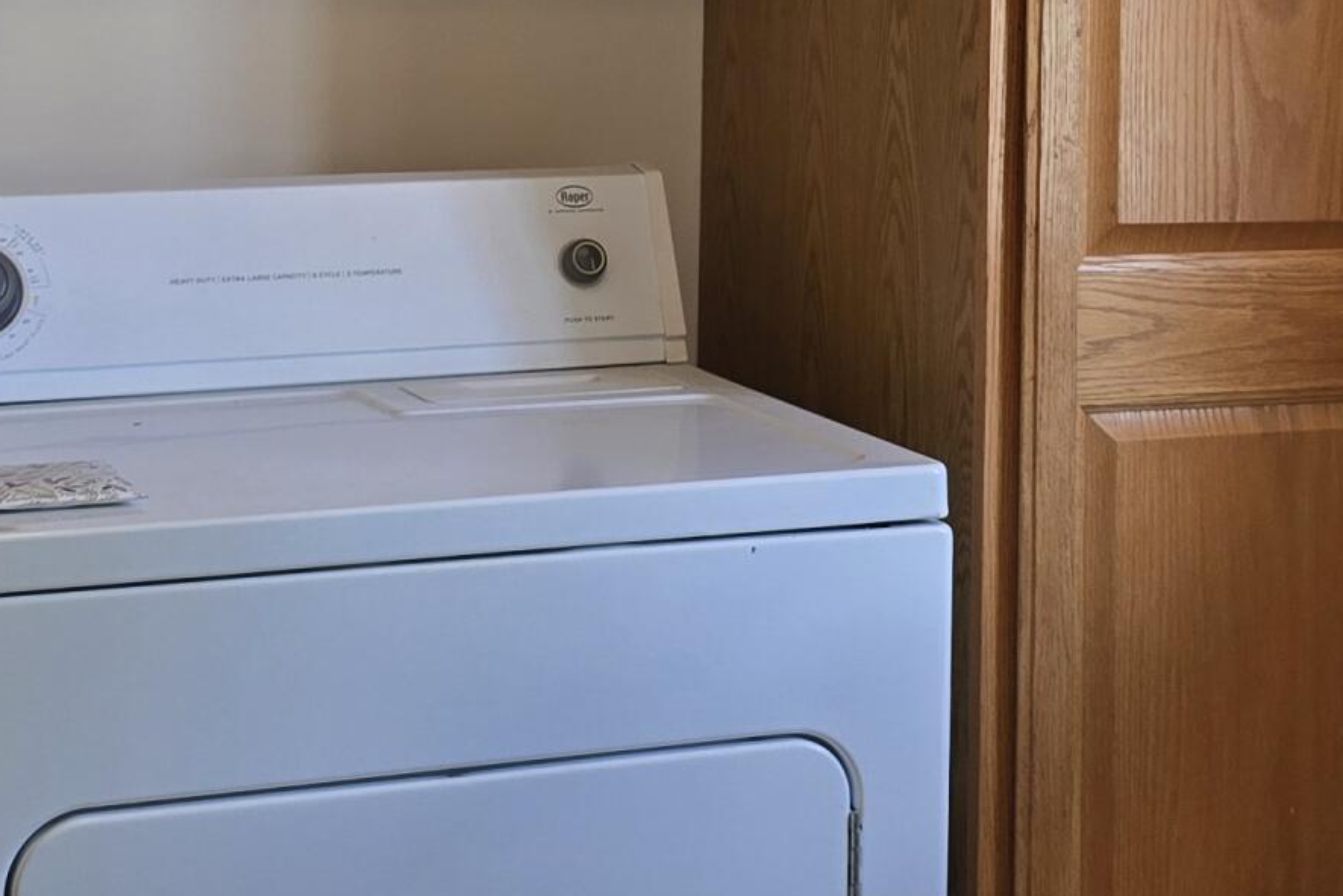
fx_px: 3022
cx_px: 749
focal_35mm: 81
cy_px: 50
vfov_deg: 16.6
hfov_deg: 25.0
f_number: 1.7
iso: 64
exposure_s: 1/120
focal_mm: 6.3
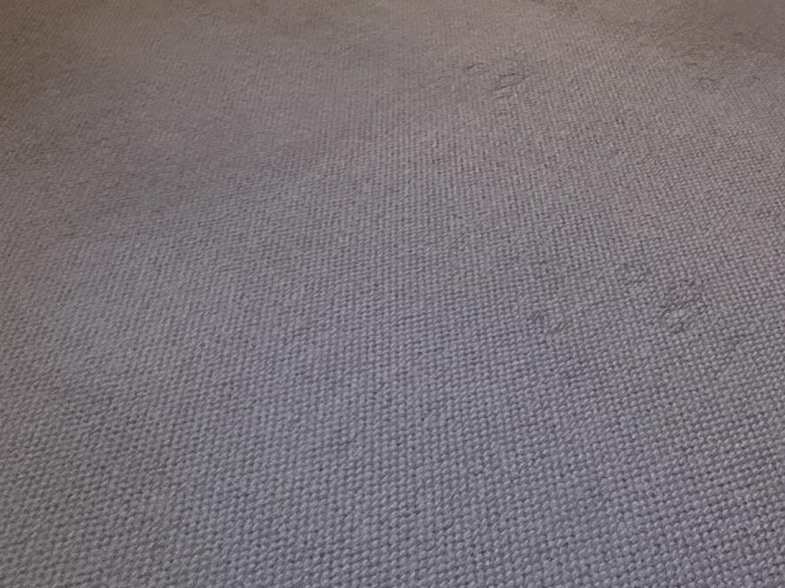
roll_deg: -0.6
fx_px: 1066
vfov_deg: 23.6
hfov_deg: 37.7
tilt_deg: -7.3
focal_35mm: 47
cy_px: -325
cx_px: 709
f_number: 2.2
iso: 250
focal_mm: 2.22
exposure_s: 1/120
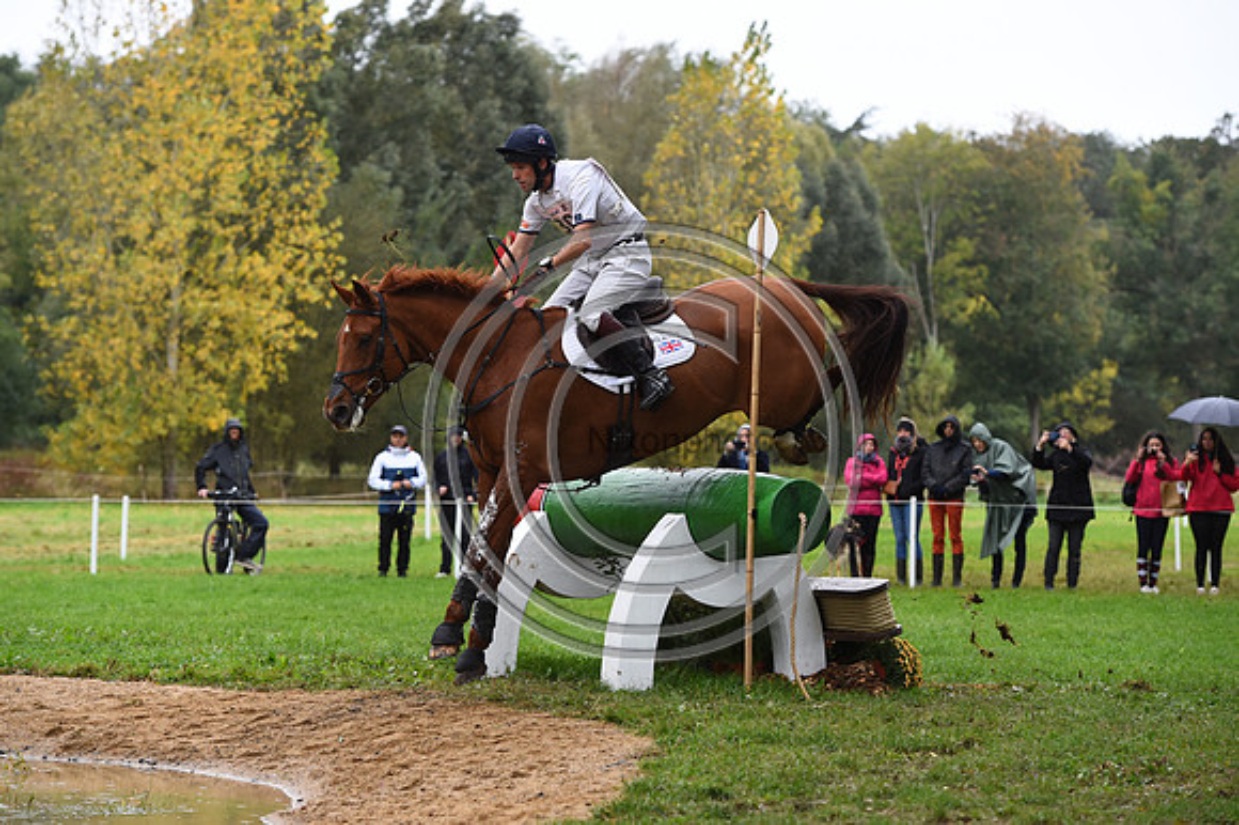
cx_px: 620
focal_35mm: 122
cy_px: 412
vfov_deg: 11.2
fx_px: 4196
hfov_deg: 16.8
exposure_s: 1/1250
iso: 1000
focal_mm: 122
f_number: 4.5
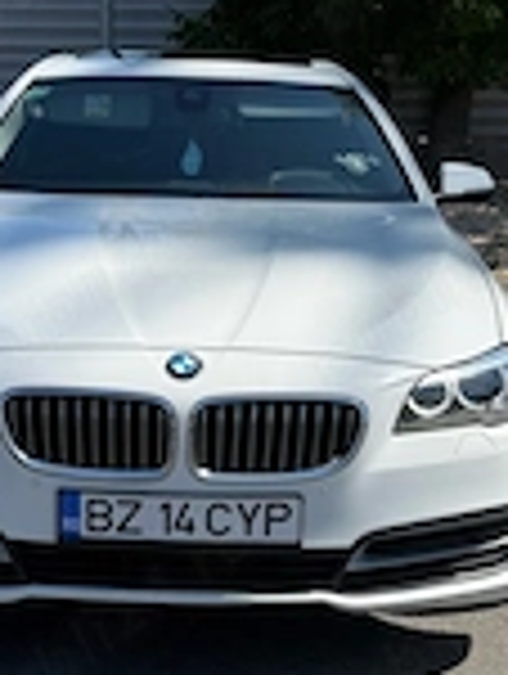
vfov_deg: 30.2
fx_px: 1249
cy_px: 333
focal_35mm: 64
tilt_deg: -11.2
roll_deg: -0.5
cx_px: 198
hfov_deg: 23.0
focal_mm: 6.76
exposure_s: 1/4975
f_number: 1.78
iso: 80
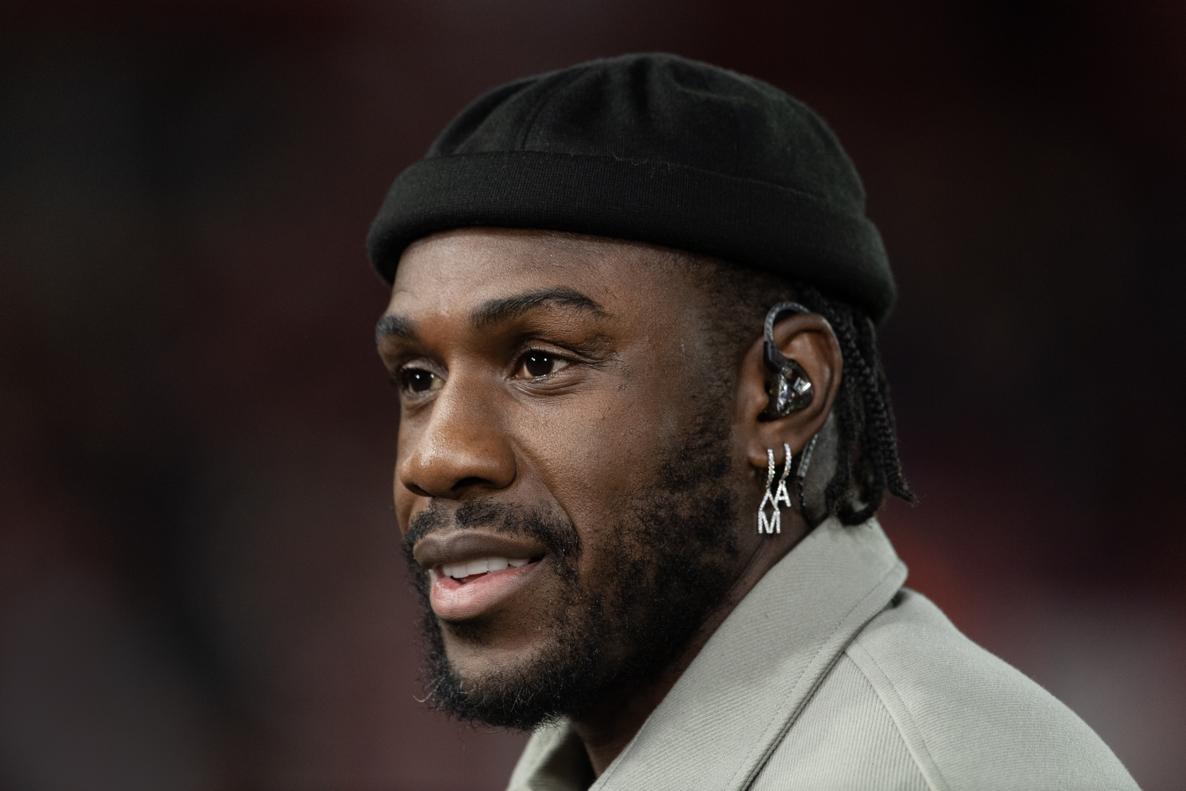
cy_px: 396
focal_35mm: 500
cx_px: 593
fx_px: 16471
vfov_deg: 2.7
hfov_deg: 4.1
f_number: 4
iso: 3200
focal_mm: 500
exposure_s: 1/1000
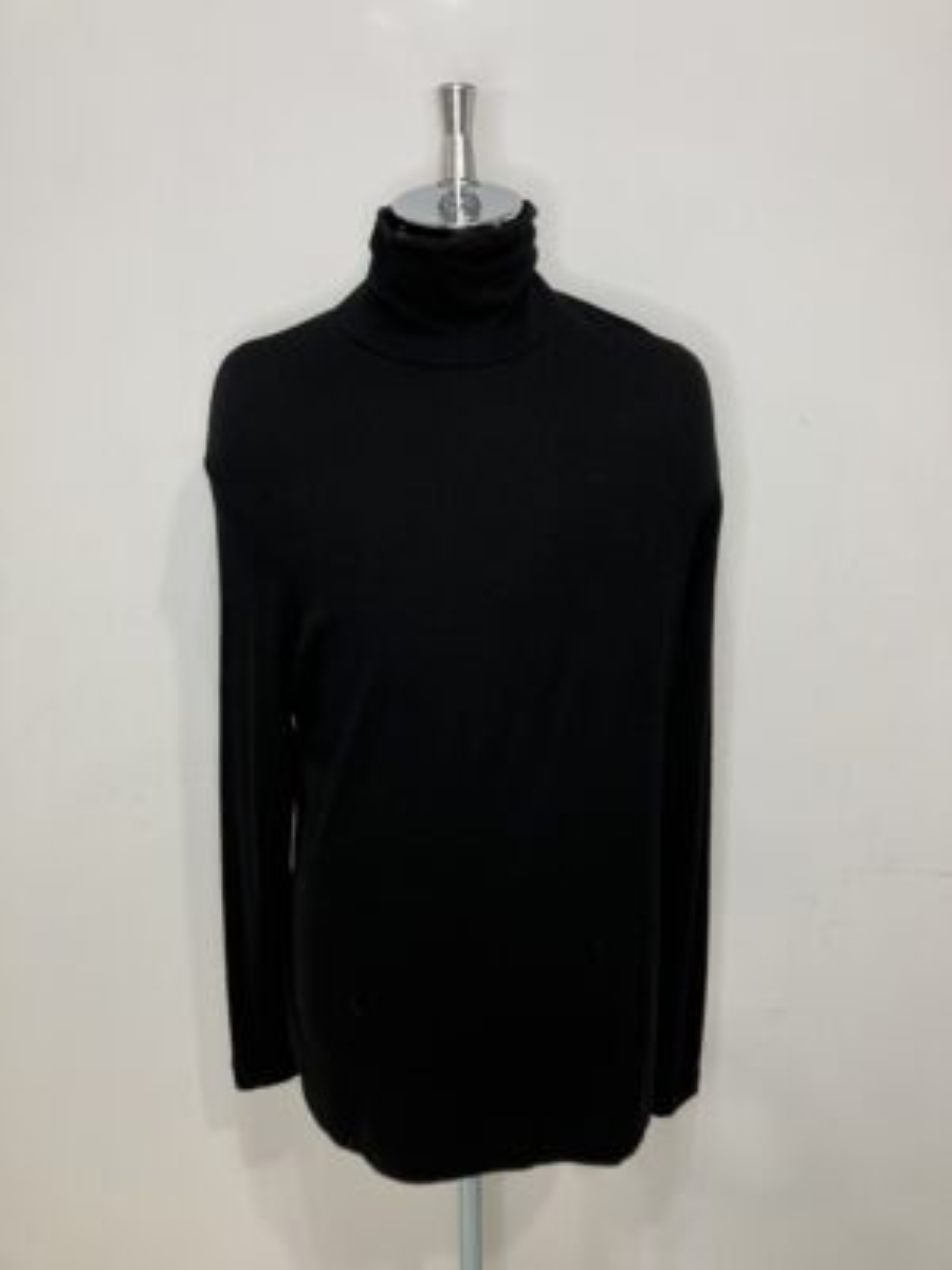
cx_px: 476
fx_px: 1027
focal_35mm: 28
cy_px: 635
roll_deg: -0.6
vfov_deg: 63.4
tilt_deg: -14.7
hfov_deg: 49.7
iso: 125
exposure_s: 1/50
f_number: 1.8
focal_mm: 3.99
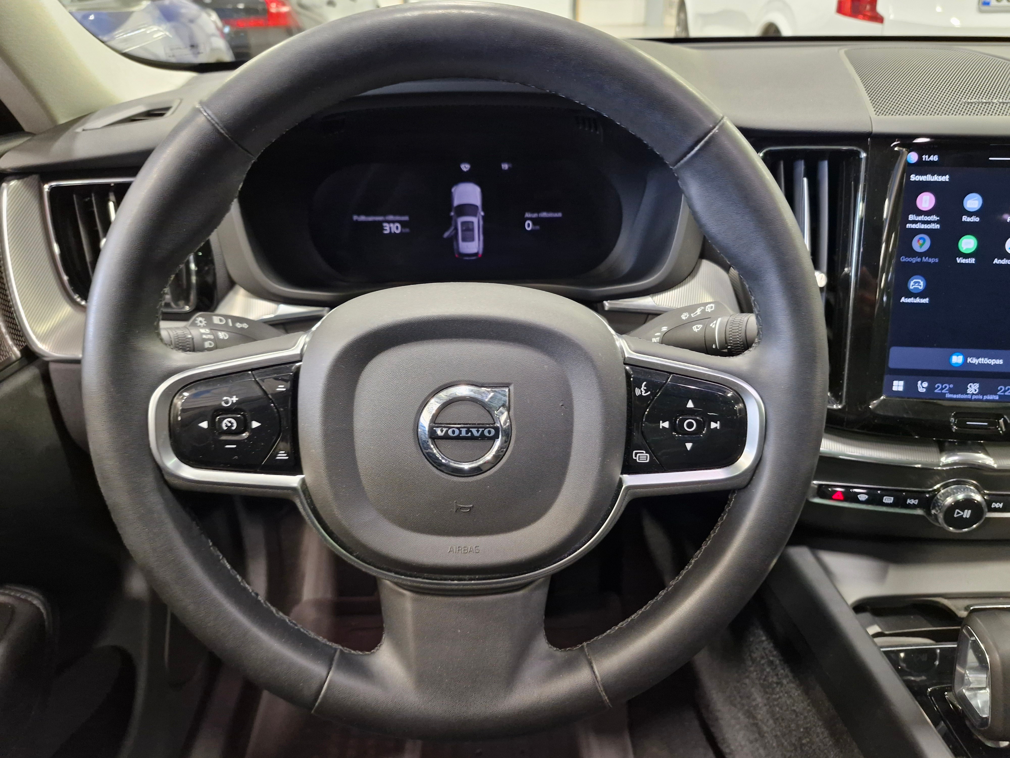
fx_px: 671
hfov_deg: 73.9
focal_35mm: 23
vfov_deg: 58.9
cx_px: 505
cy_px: 379
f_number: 1.8
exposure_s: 1/50
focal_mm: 5.54
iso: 800
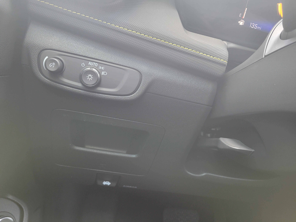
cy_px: 111
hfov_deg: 67.3
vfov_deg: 53.1
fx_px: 222
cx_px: 148
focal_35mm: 26
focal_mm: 5.4
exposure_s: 1/50
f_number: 1.8
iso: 250
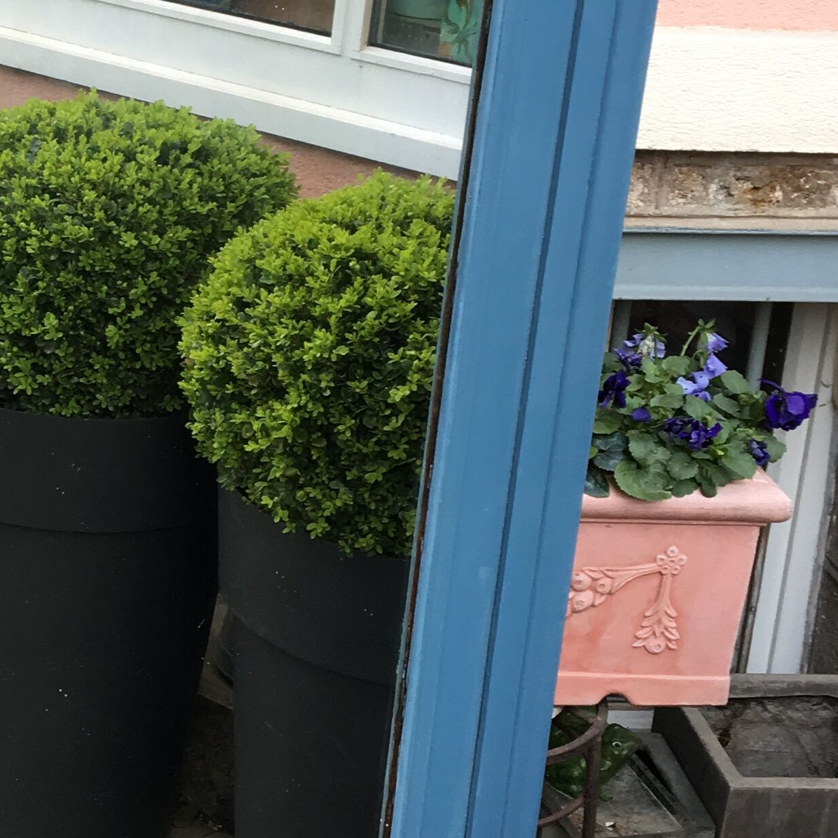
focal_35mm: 84
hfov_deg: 19.9
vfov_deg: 20.6
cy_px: 463
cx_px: -22
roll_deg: -2.3
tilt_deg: -20.0
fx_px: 2301
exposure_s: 1/100
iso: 32
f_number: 2.2
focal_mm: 4.15
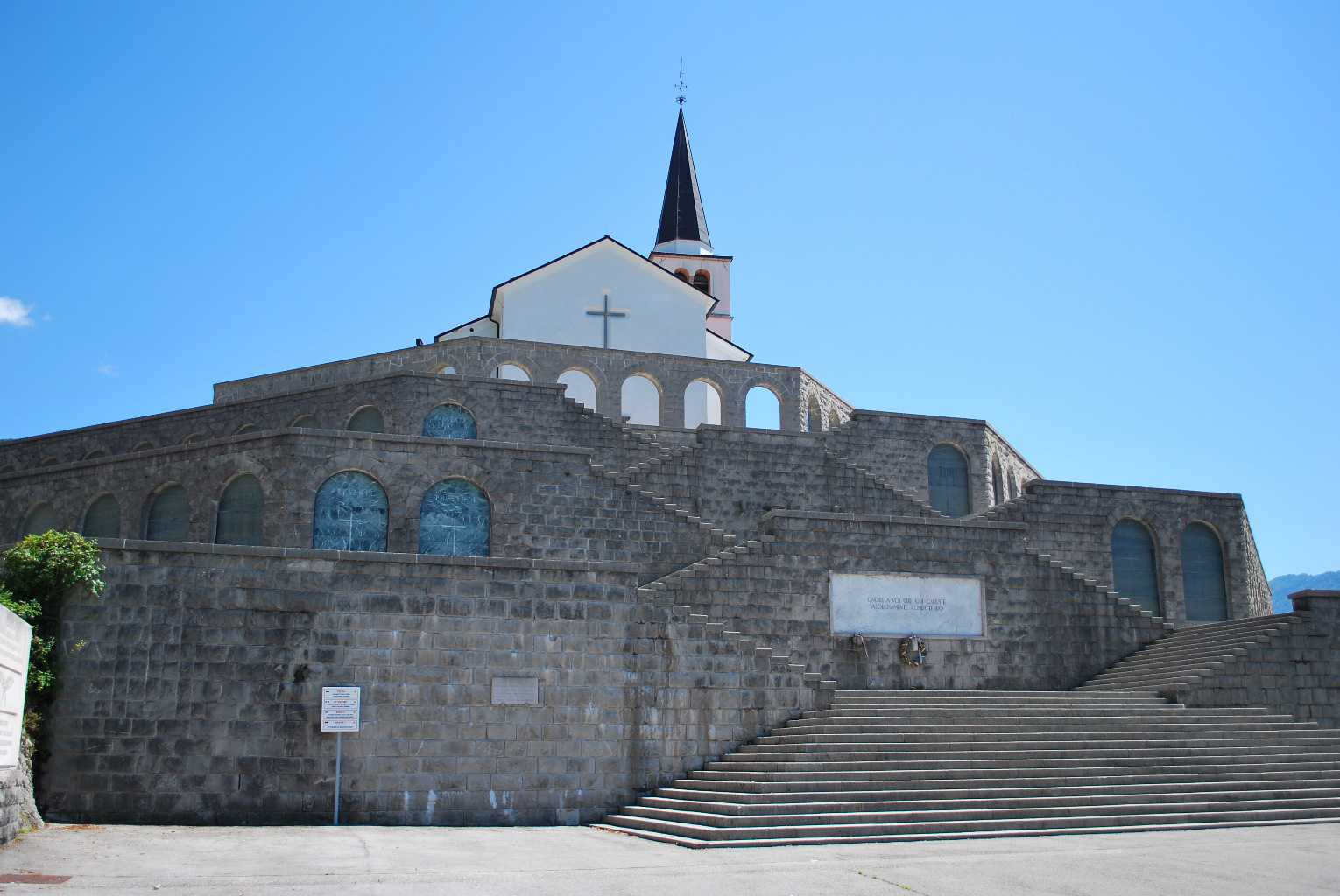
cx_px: 670
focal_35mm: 33
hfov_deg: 57.2
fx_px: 1230
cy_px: 448
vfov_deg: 40.1
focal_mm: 22
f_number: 4
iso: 100
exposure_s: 1/500
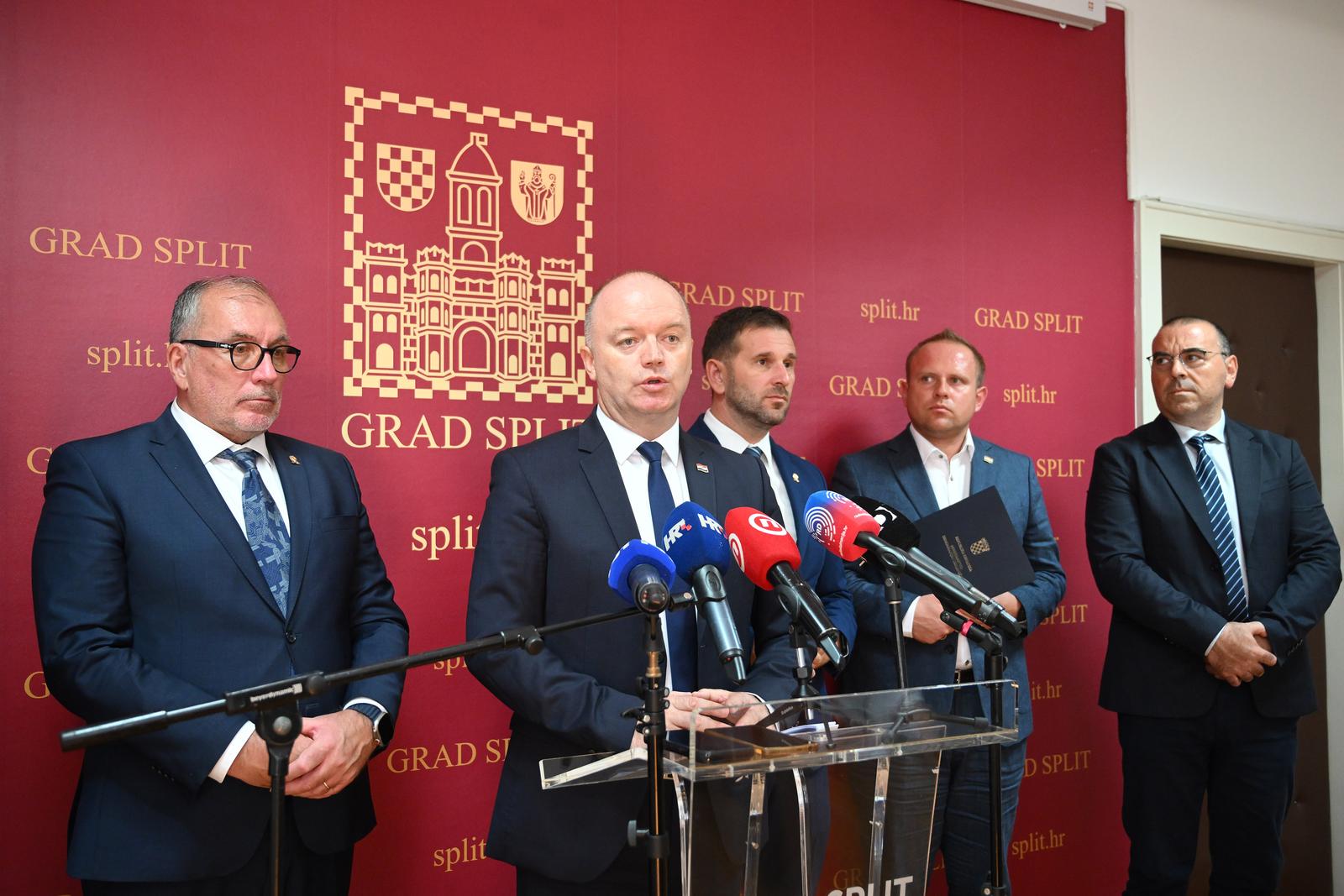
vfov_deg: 39.4
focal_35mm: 34
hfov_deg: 56.5
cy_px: 448
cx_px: 672
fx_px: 1251
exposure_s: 1/125
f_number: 4
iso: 3200
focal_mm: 33.5
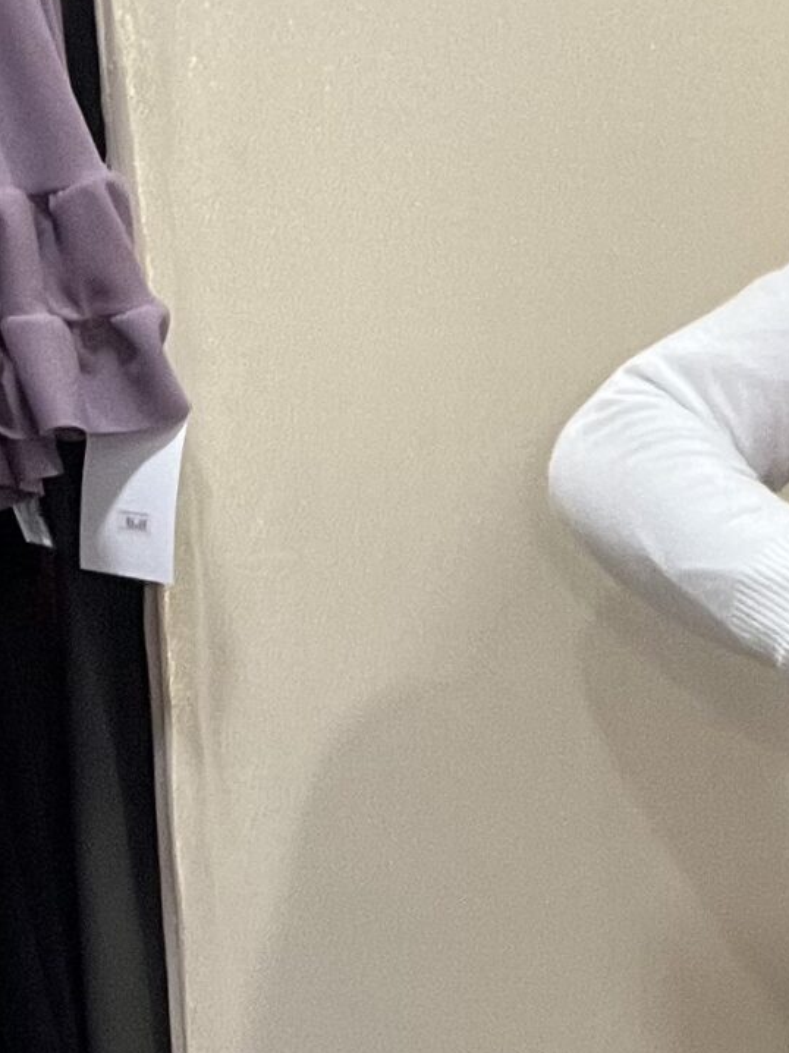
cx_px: 1336
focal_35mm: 107
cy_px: 1295
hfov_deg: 12.8
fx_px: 3254
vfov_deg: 17.4
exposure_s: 1/50
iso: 200
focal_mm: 2.71
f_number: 2.2
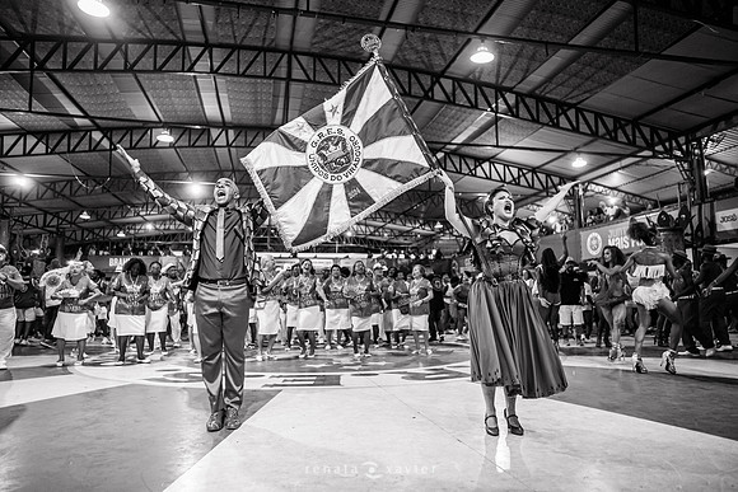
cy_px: 246
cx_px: 369
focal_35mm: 24
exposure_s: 1/250
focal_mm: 24
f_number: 1.8
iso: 1600
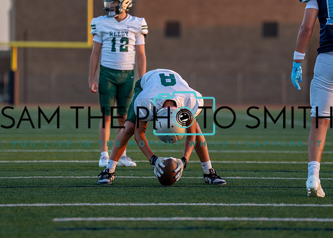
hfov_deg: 8.3
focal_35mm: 243
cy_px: 92
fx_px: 2300
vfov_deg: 5.9
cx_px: 162
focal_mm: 170
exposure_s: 1/1600
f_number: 2.8
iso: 800
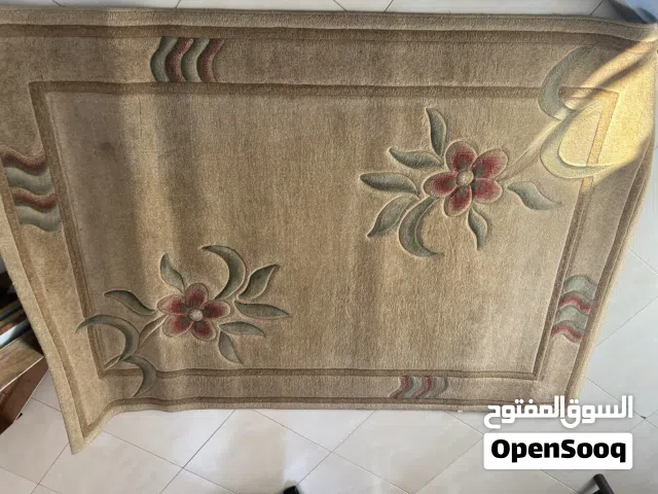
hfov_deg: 67.3
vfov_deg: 53.1
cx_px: 329
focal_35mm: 26
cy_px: 247
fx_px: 494
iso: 50
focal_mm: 5.7
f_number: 1.5
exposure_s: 1/121
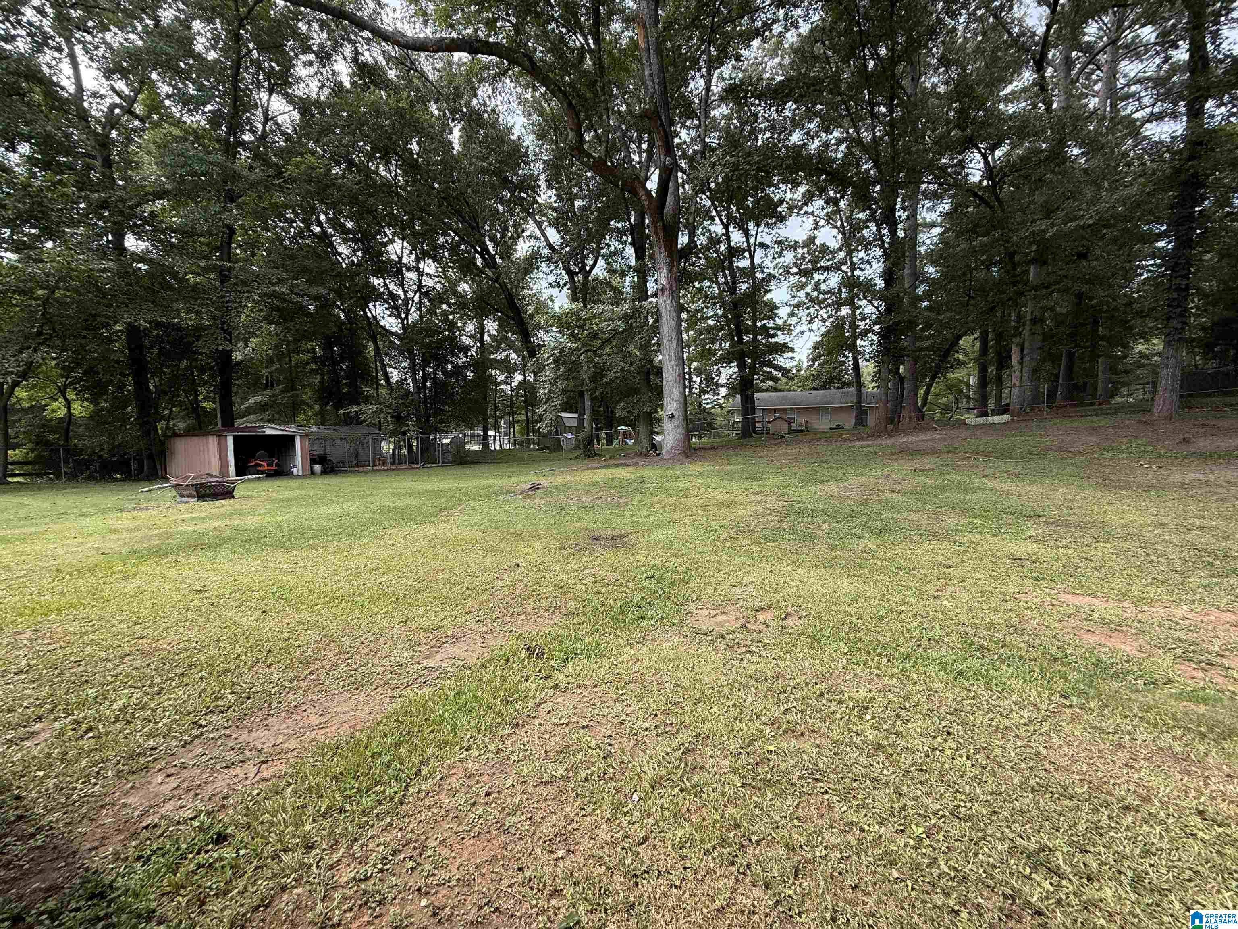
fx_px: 501
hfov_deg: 102.1
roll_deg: +0.5
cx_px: 619
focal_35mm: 14
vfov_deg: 85.7
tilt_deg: -1.1
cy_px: 464
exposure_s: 1/208
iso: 50
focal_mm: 2.22
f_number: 2.2
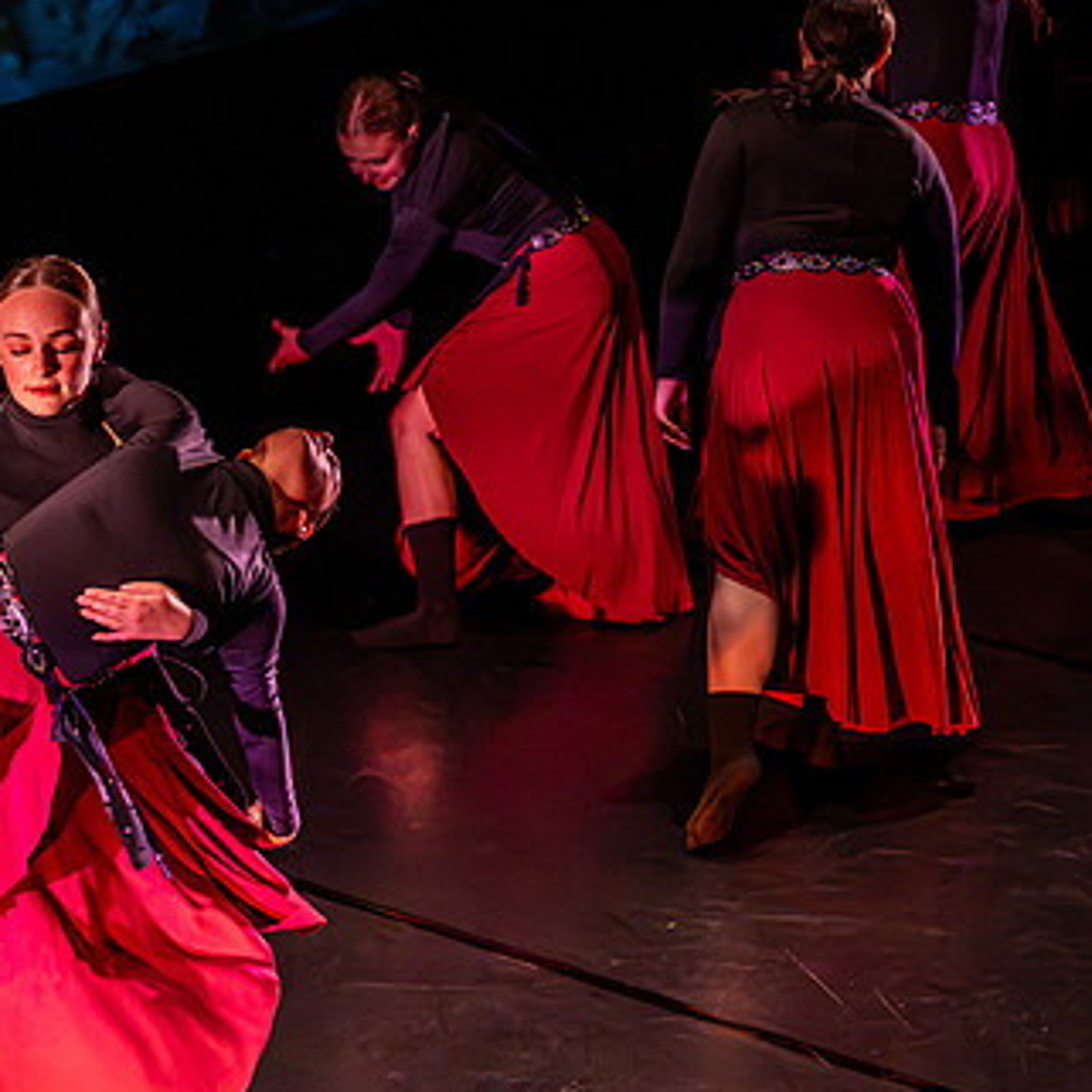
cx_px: 5
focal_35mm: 154
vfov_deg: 11.3
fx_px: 5496
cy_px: 704
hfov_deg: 11.2
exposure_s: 1/320
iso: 3200
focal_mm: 70
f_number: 2.8
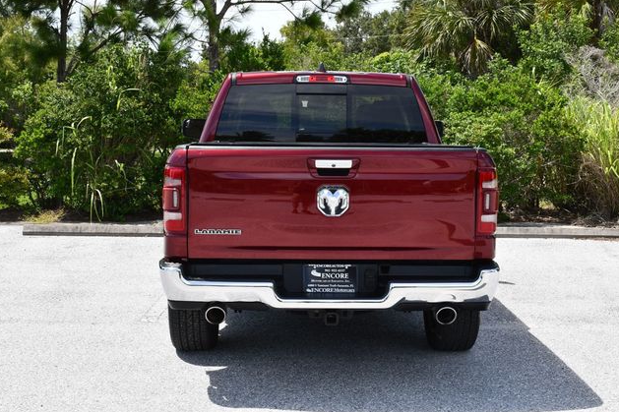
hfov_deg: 37.5
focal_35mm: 53
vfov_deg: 25.5
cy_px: 205
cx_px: 309
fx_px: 911
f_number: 8
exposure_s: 1/250
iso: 200
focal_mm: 26
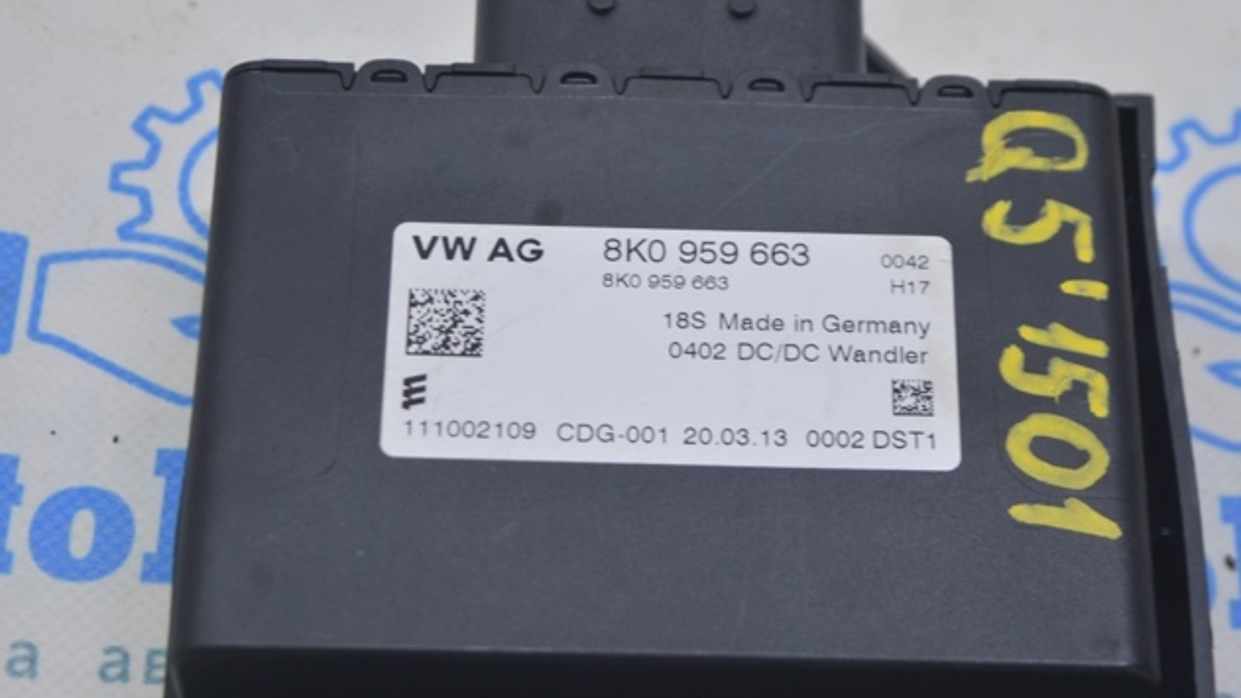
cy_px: 284
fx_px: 2880
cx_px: 625
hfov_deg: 24.3
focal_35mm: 88
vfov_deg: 13.8
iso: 400
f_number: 5.6
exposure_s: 1/25
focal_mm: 55
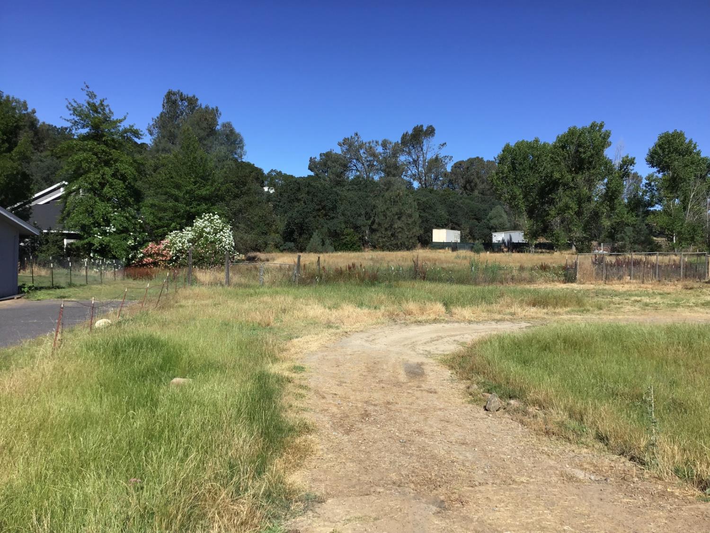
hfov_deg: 58.4
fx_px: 636
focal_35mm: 31
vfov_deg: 45.4
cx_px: 355
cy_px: 266
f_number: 2.4
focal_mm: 3.3
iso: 25
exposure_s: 1/1381
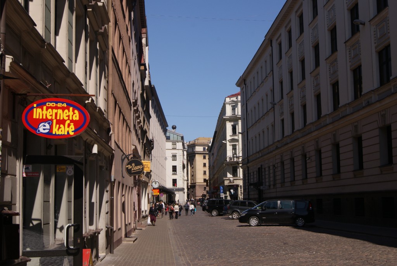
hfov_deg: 37.8
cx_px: 198
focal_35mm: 52
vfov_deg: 25.8
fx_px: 580
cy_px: 133
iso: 100
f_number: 13
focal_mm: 35
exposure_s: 1/125
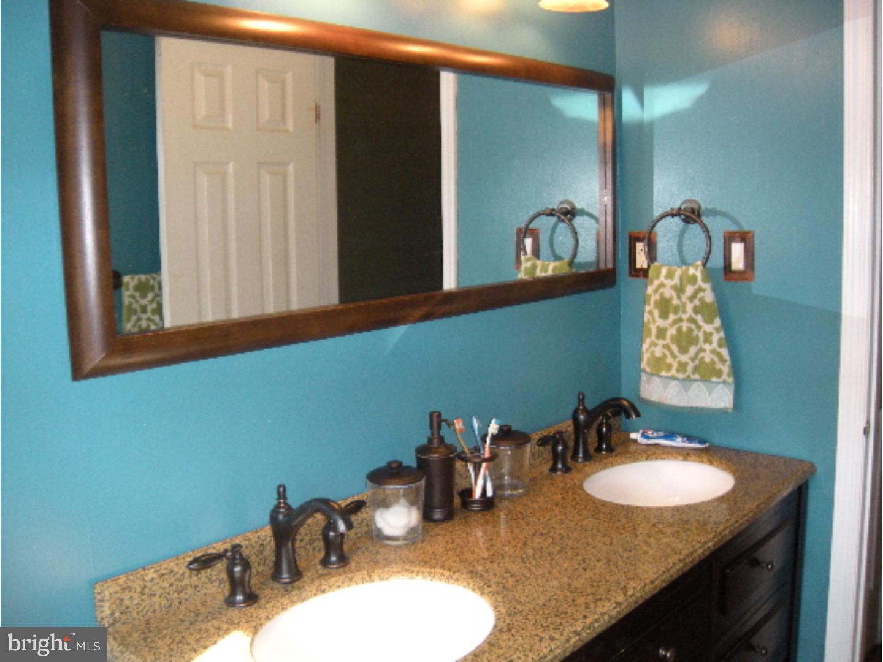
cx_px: 442
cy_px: 331
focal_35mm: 35
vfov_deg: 40.7
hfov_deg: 52.6
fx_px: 893
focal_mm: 5.9
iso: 200
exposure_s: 1/40.2
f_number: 3.8
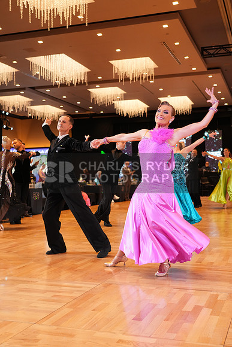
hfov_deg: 31.2
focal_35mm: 43
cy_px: 174
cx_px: 116
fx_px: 415
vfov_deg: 45.4
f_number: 4
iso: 1600
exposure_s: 1/200
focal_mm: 43
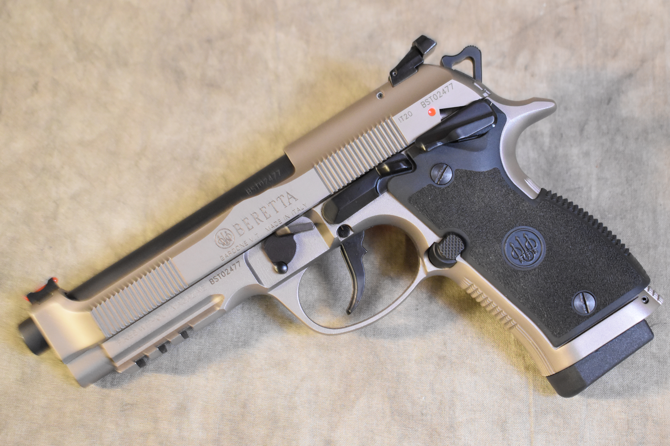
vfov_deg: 19.7
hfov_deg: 29.2
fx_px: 1284
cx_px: 335
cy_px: 223
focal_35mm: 69
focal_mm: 46
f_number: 5.3
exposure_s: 1/20
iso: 3200
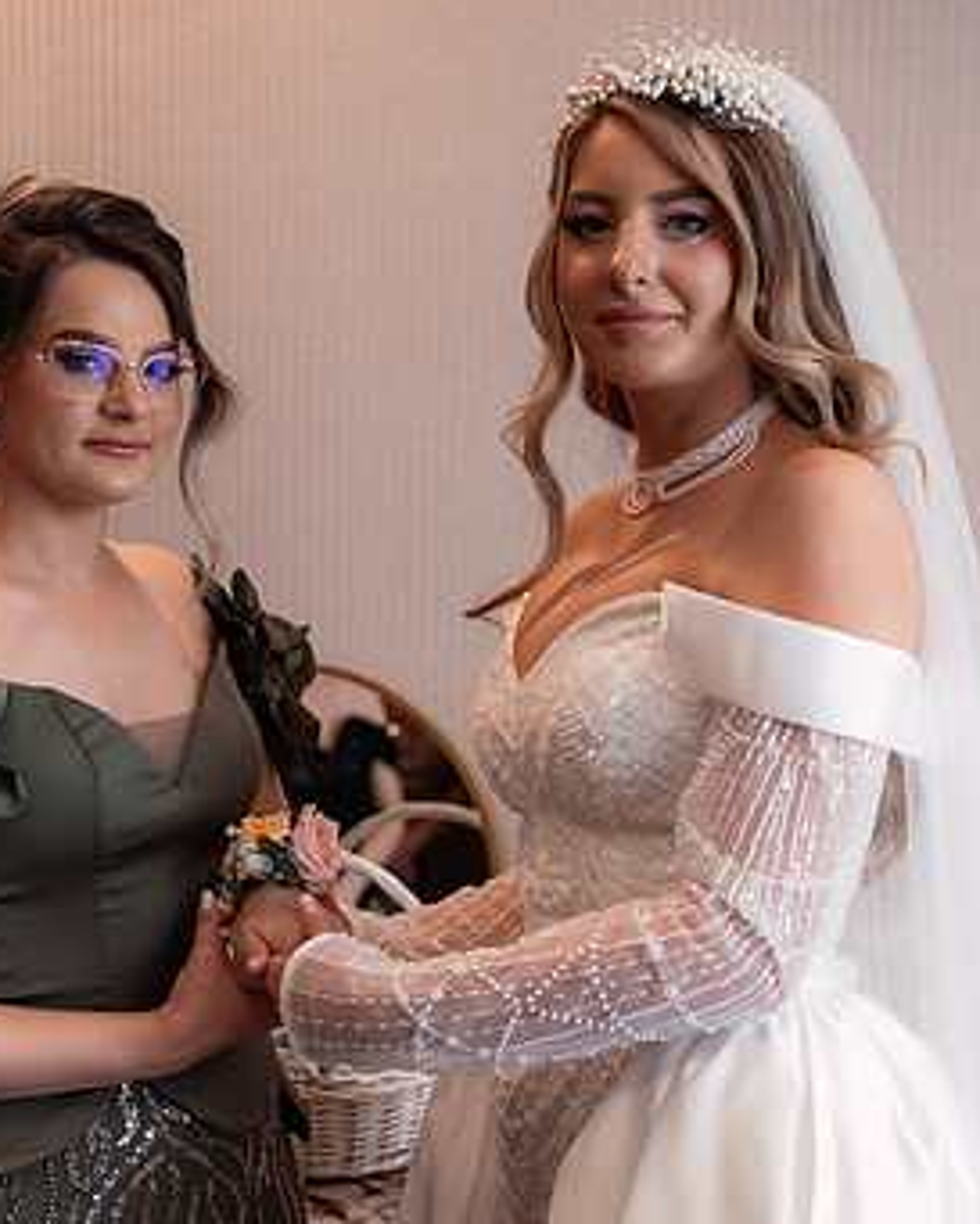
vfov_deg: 31.9
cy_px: 653
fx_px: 2138
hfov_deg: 25.8
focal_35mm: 59
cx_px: 503
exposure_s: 1/250
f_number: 2.8
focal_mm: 37
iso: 640
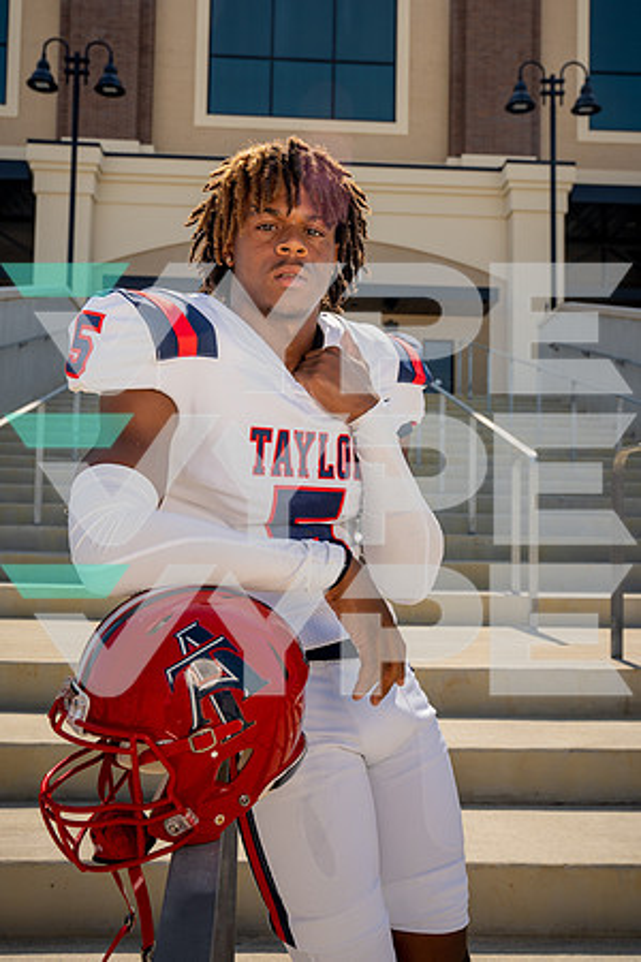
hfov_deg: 36.9
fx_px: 961
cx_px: 320
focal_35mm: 36
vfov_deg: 53.1
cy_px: 481
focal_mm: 36
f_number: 7.1
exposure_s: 1/320
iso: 100
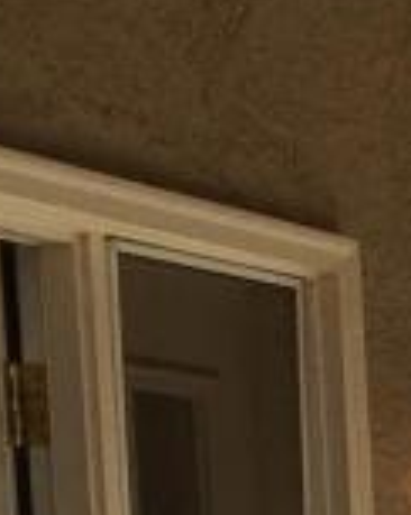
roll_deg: +0.4
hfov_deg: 7.3
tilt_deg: -8.4
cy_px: 1192
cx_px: 1189
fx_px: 2895
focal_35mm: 190
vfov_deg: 9.2
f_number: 2.2
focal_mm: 4.15
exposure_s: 1/1637
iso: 25
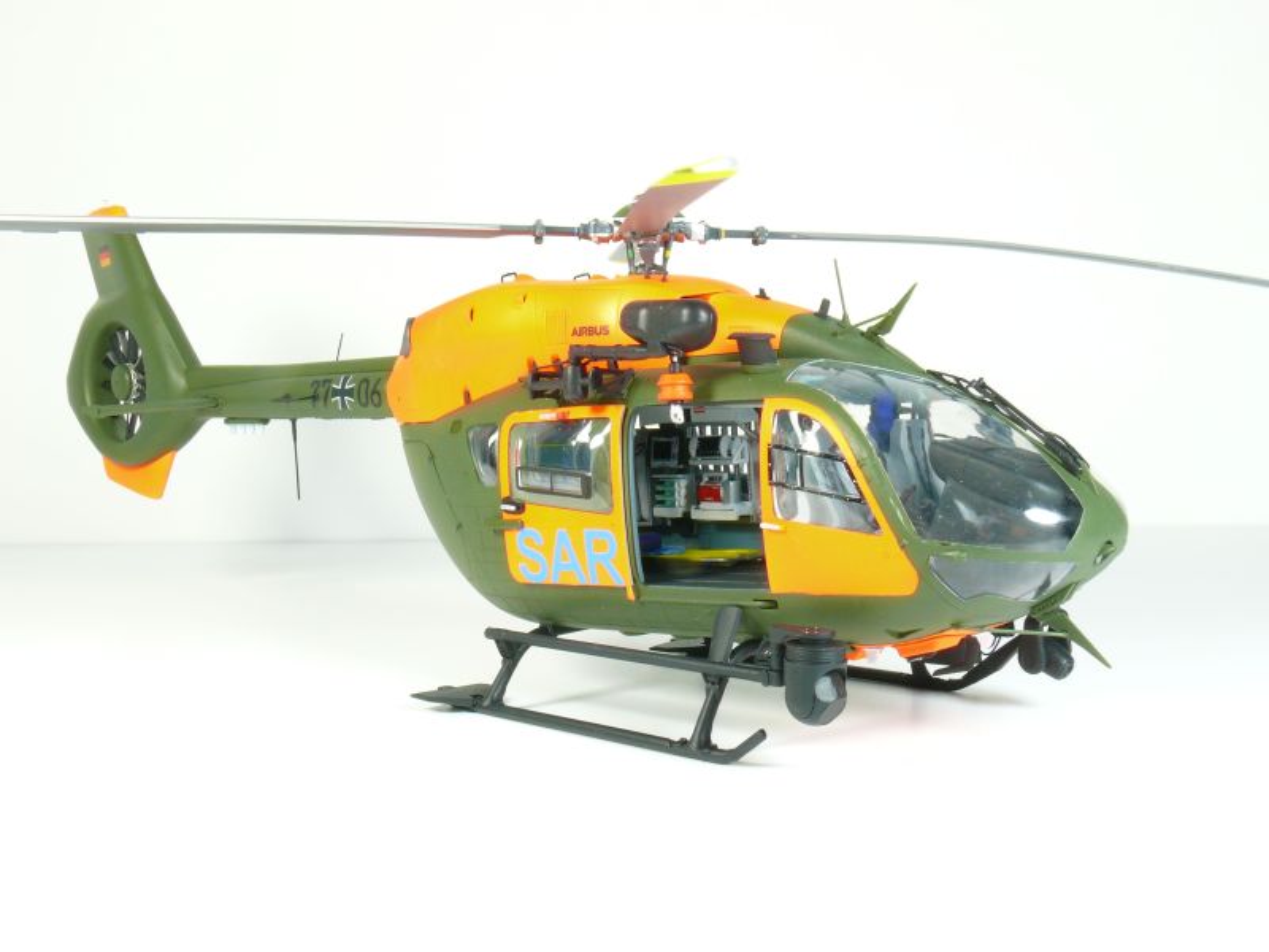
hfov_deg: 40.4
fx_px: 1723
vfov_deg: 30.9
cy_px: 476
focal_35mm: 47
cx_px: 634
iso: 100
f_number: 11
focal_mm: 9.9
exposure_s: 1/5
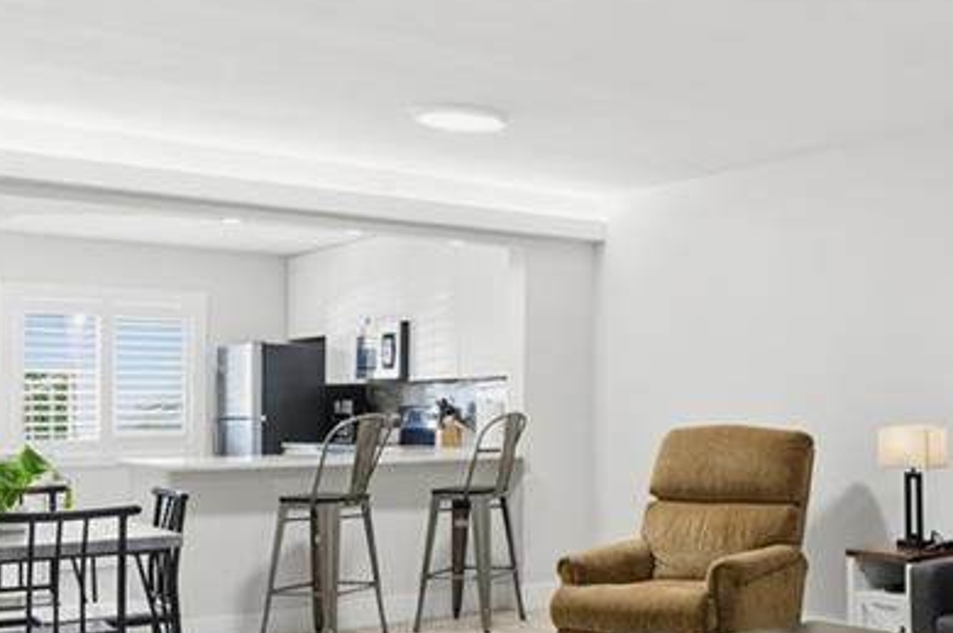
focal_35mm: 42
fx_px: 1110
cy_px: 404
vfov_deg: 31.6
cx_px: 1021
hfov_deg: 39.1
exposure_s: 1/30
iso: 400
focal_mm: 16
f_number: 9
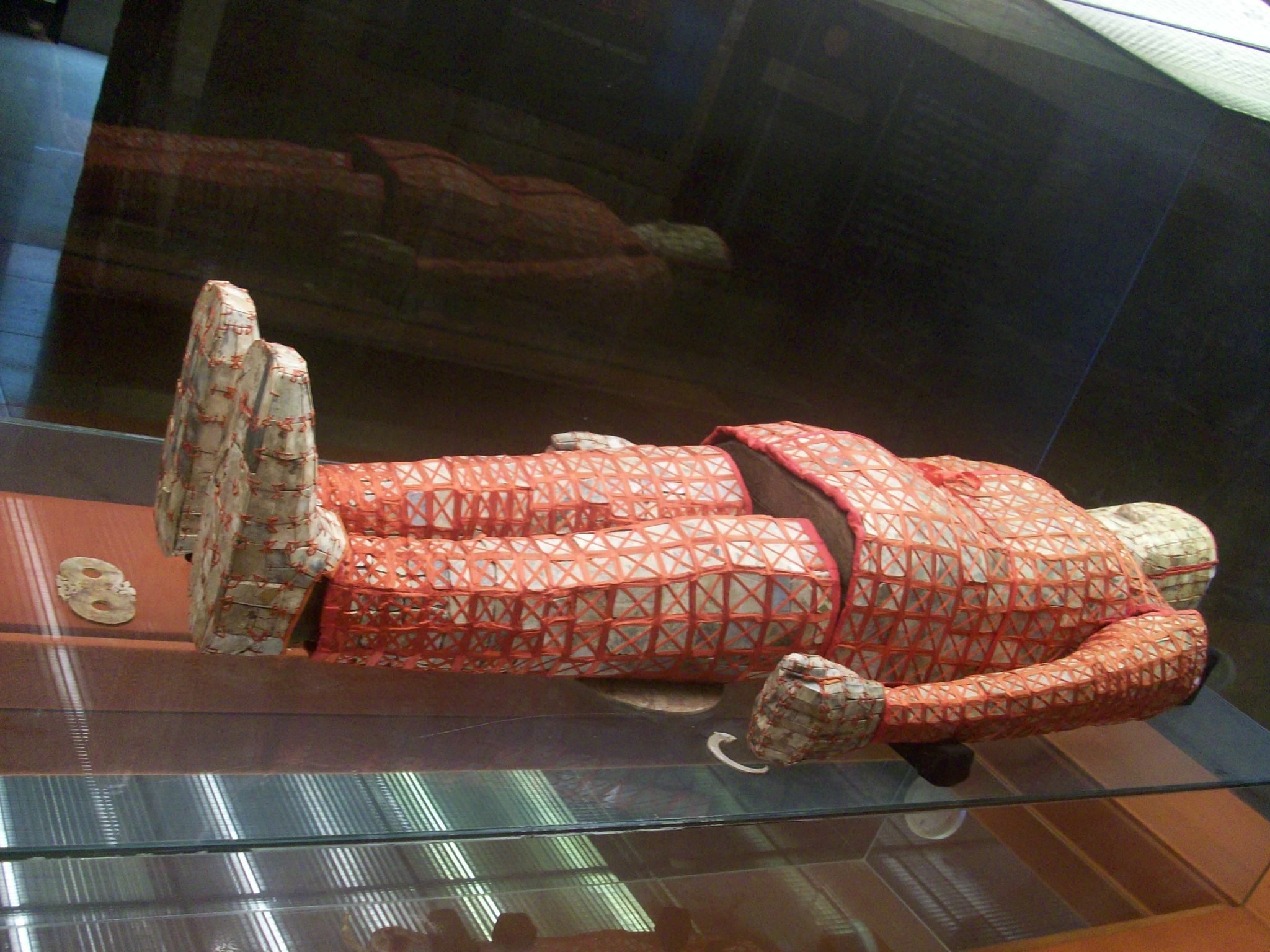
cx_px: 635
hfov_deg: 54.0
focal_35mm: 34
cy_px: 476
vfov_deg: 41.8
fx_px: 1247
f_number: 2.8
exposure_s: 1/8
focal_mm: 5.7
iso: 181
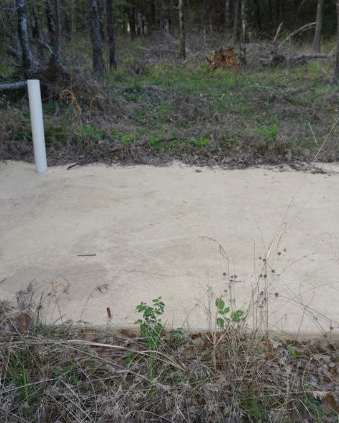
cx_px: 212
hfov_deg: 43.1
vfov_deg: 52.8
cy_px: 212
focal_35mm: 34
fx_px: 426
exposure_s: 1/160
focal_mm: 16
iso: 160
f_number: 4
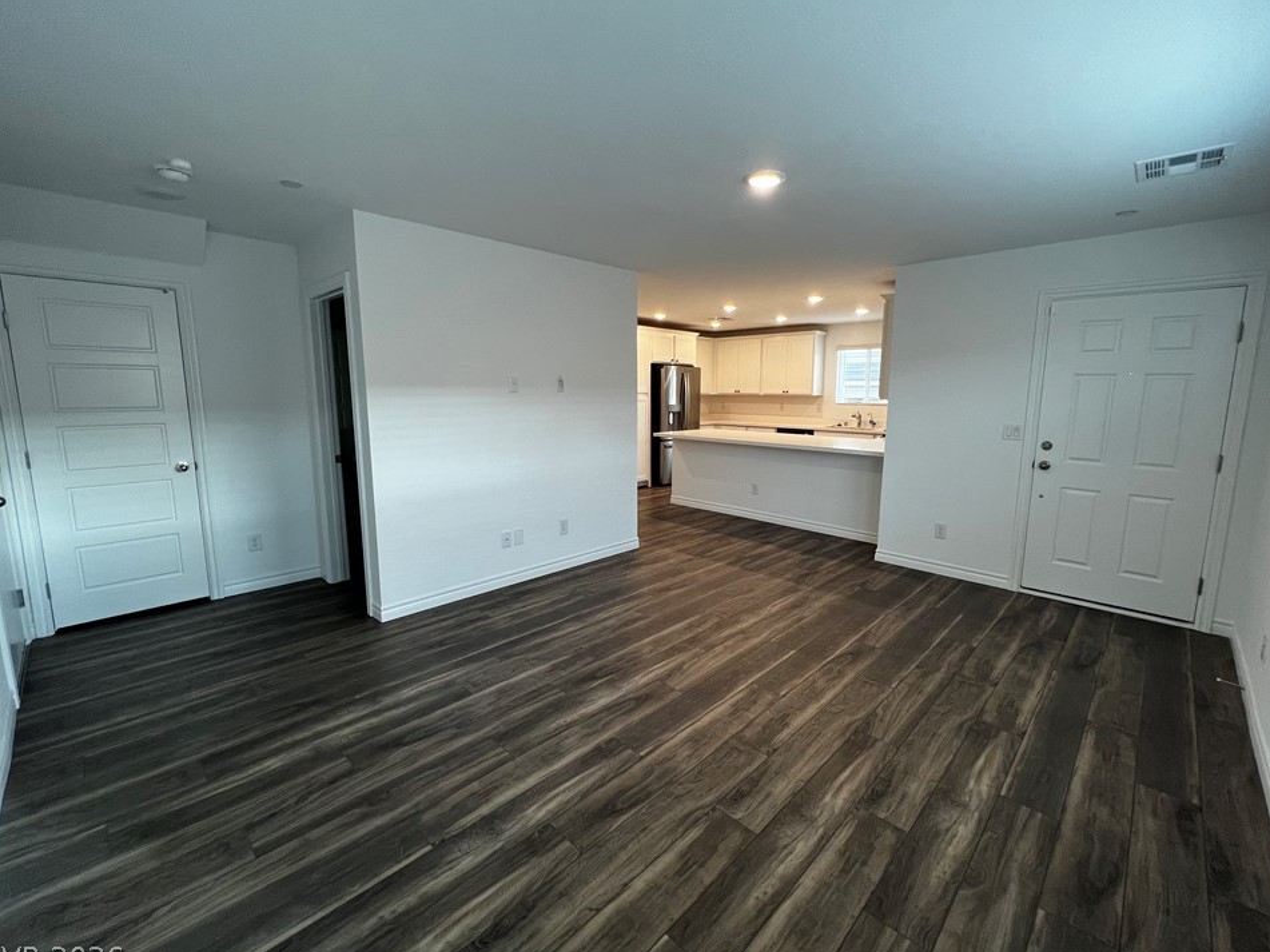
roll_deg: -0.2
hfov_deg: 102.0
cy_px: 467
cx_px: 662
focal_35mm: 14
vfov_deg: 85.7
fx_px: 514
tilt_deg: -8.3
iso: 160
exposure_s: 1/120
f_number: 1.8
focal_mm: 1.57
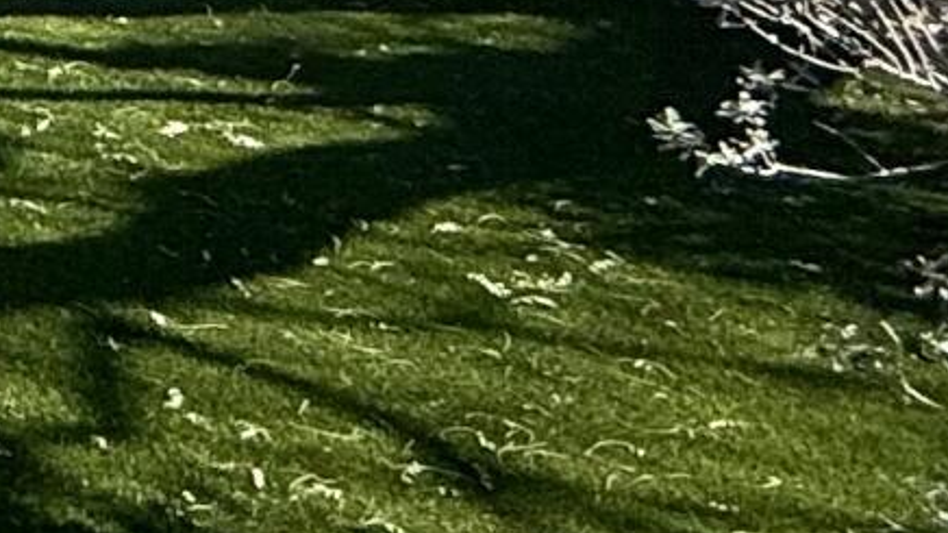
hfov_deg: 12.4
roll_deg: +0.5
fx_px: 2639
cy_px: -716
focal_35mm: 105
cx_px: -1670
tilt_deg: +1.0
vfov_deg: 10.1
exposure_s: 1/1497
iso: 50
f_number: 2.2
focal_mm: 2.22
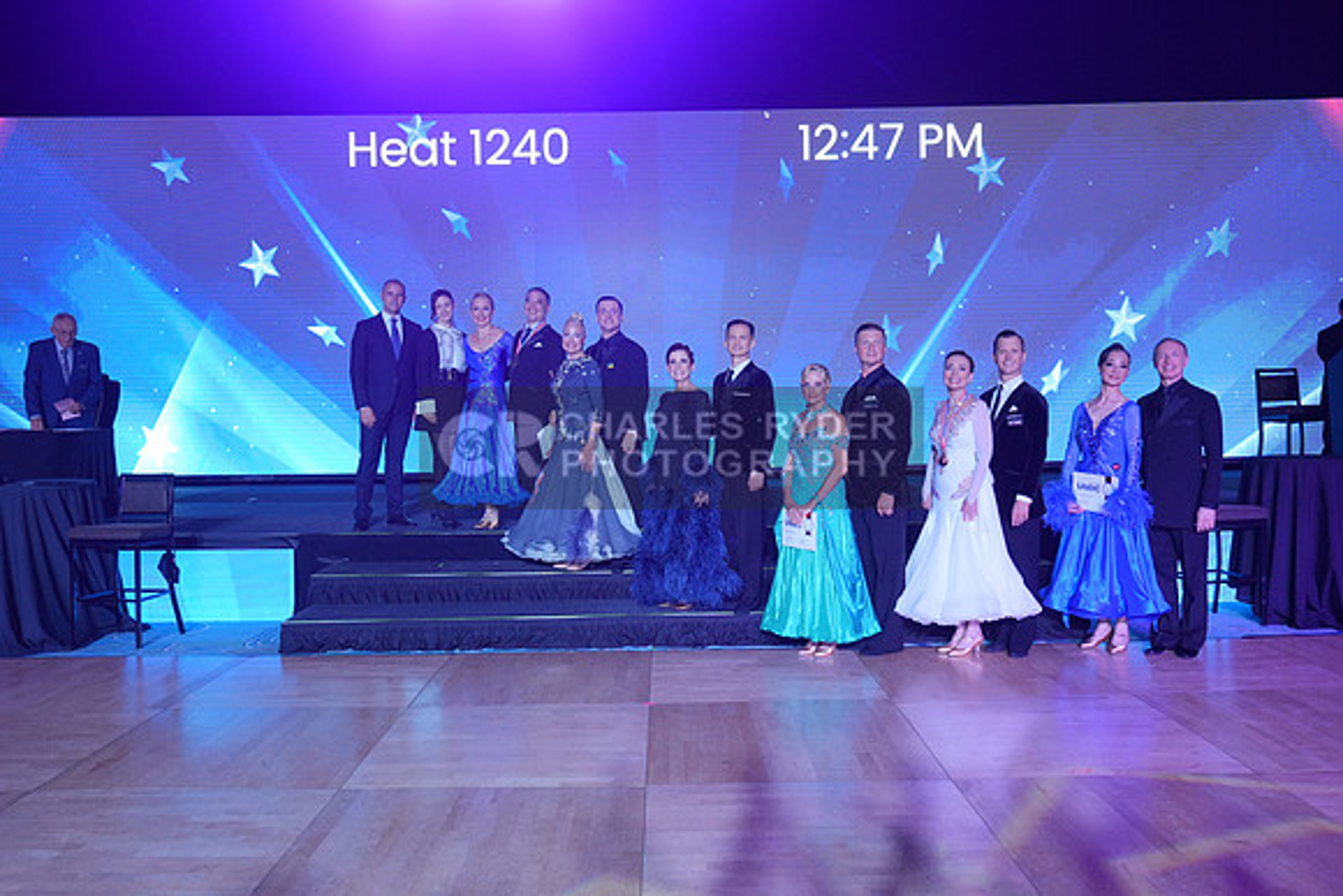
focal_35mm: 31
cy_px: 448
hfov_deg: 60.3
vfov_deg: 42.3
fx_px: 1157
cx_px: 672
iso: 2000
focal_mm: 31
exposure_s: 1/200
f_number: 7.1
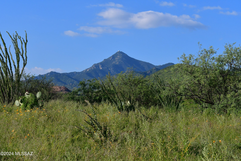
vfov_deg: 16.7
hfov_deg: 24.8
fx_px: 549
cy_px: 80
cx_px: 120
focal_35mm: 82
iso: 800
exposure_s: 1/1250
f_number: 13
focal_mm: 55
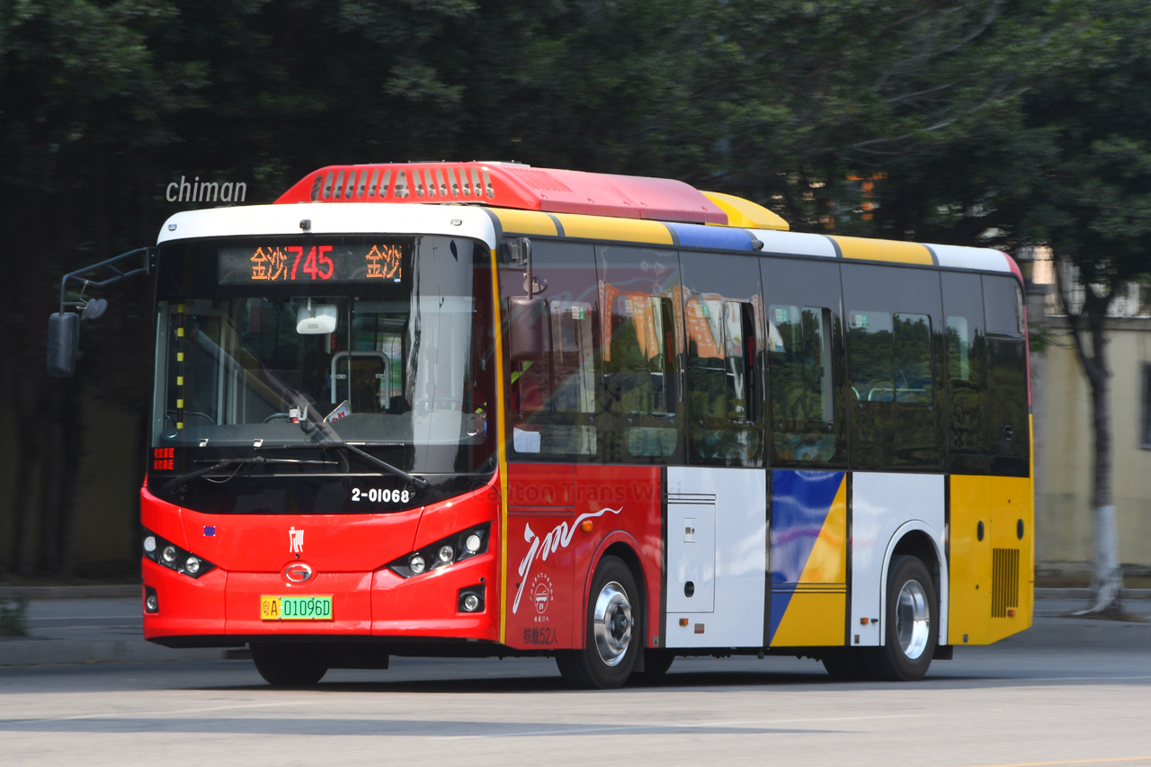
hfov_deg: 9.1
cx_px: 576
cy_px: 384
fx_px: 7192
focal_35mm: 225
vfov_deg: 6.1
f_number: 14
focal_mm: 150
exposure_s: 1/40
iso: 100
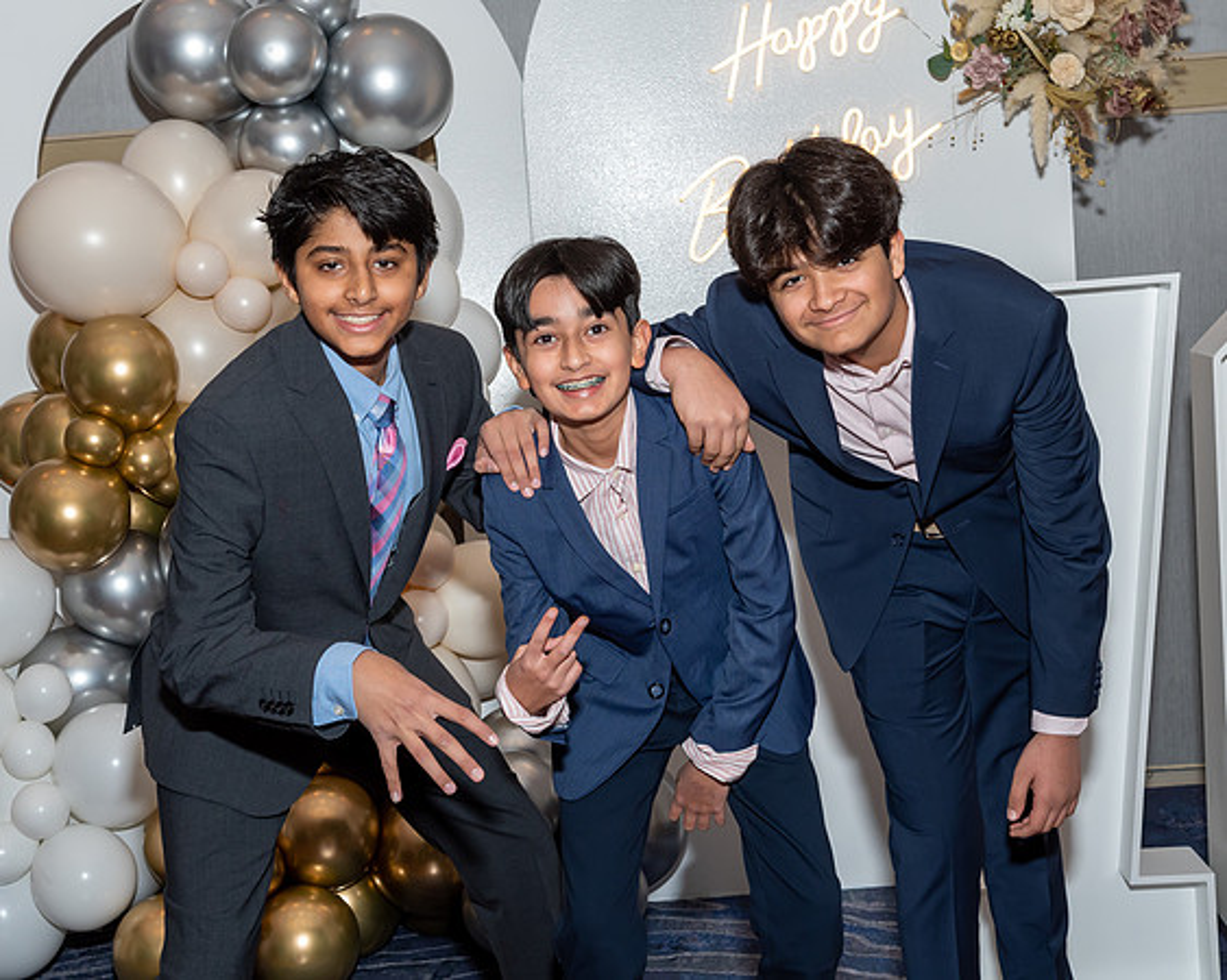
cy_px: 490
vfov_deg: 26.5
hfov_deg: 32.8
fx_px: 2085
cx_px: 614
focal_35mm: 57
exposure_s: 1/250
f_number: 7.1
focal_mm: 34
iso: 500
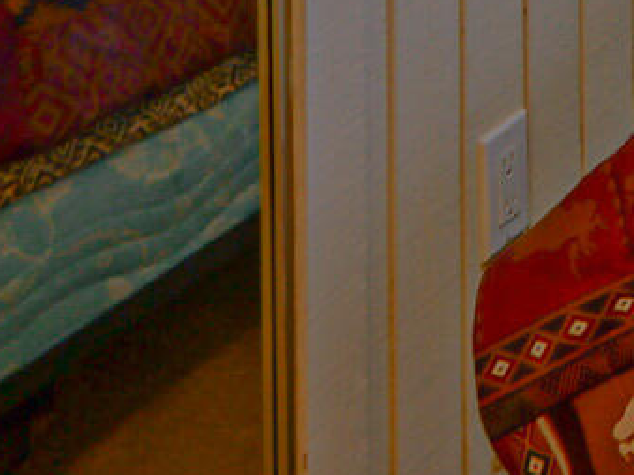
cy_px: -788
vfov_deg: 11.0
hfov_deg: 12.9
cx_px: 1624
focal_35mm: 105
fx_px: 1922
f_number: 9.5
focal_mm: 18
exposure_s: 1/10
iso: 400
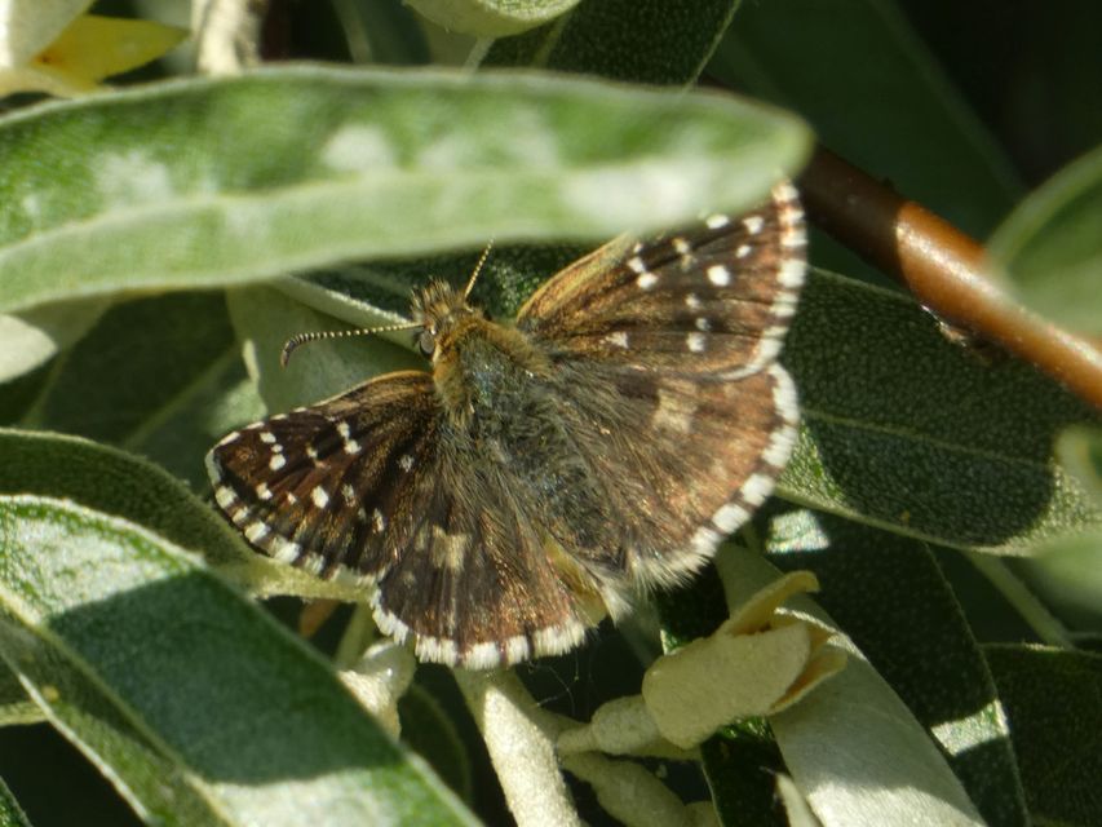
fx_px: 16397
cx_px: 551
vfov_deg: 2.9
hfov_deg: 3.8
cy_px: 414
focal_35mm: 515
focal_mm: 92.3
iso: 80
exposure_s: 1/125
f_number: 5.6
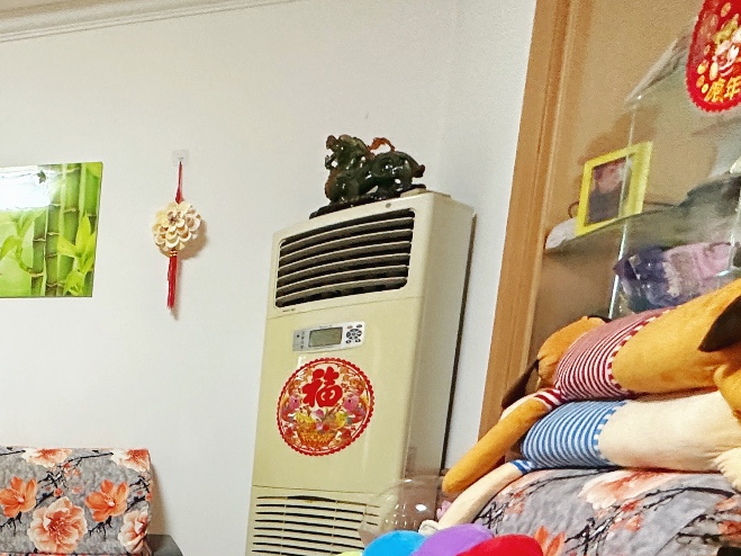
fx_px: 728
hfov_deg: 41.5
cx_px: -97
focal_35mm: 34
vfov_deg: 37.3
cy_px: 558
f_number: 2.2
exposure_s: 1/50
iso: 500
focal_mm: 2.22
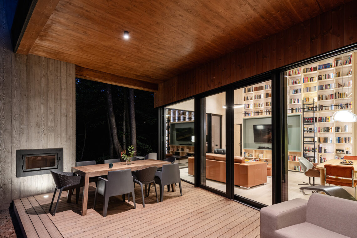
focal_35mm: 19
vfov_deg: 64.6
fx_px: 188
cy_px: 119
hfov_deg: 86.9
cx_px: 178
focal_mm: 19
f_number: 8
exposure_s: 1/1.67
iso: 200
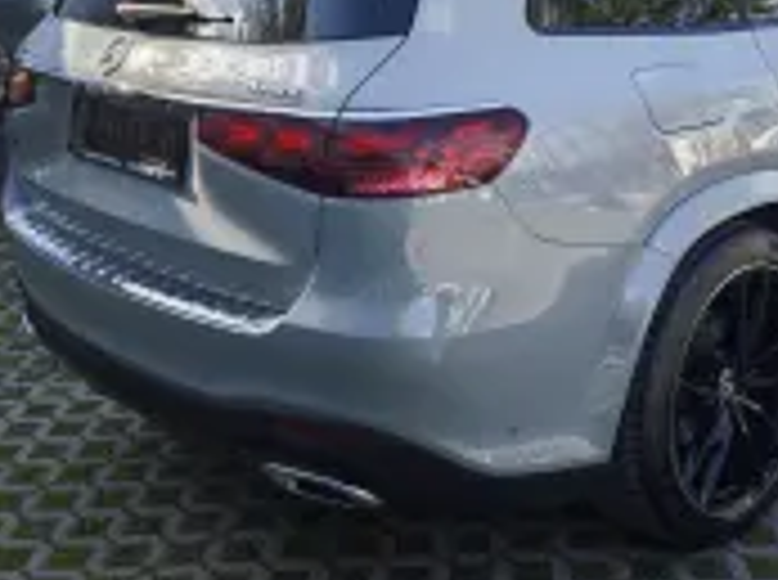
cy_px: 153
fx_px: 1077
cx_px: 553
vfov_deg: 29.7
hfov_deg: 39.0
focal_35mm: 48
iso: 50
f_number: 1.6
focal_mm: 6.55
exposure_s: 1/270
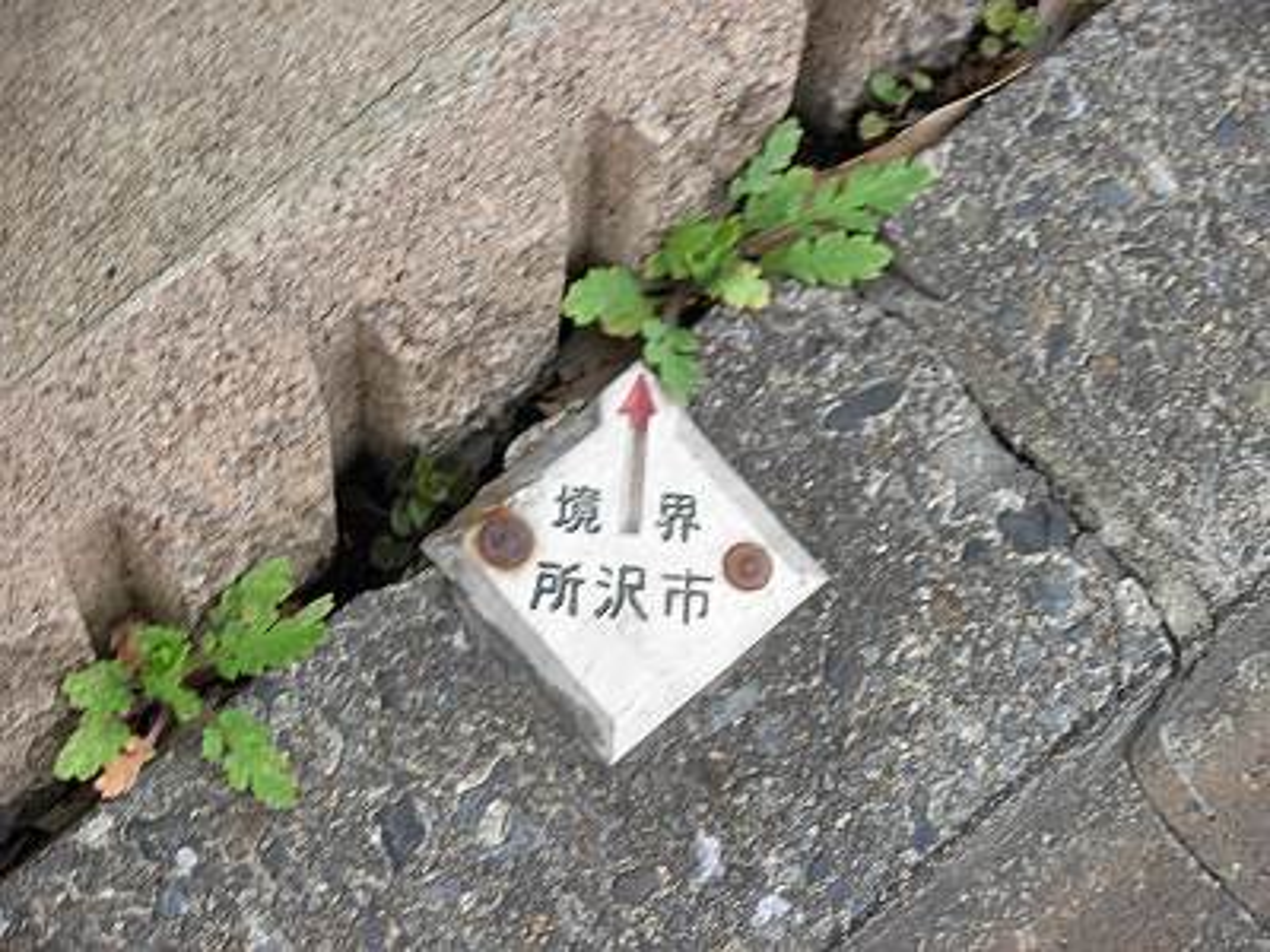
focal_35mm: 112
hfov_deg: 17.6
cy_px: 476
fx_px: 4109
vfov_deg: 13.2
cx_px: 635
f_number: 4.2
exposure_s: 1/23.2
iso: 79
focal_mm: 18.6
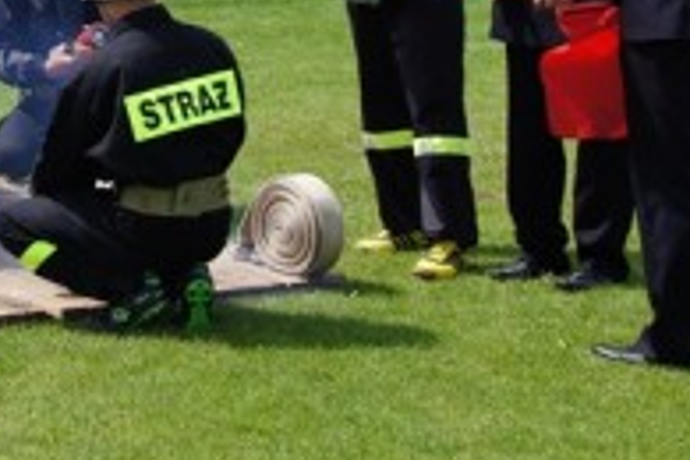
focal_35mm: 134
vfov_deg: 10.1
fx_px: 2573
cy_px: -2
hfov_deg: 14.9
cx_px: -74
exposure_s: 1/100
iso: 100
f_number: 11
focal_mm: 35
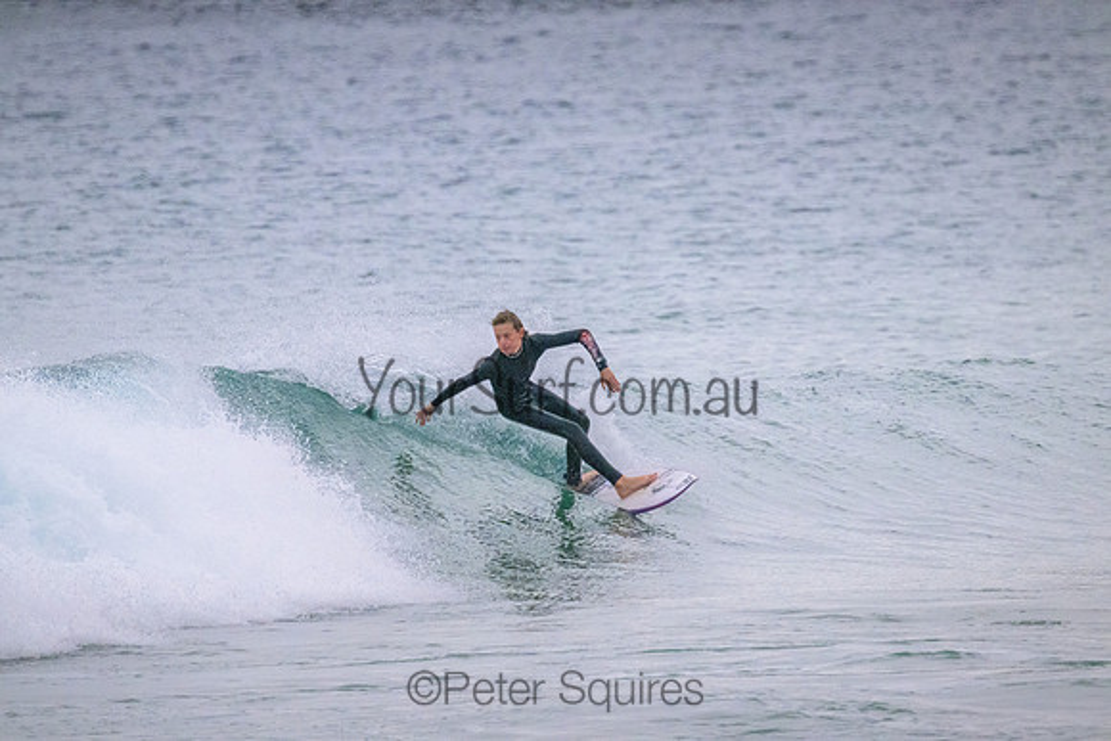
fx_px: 24694
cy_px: 370
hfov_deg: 2.6
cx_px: 556
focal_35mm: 800
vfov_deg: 1.7
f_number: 11
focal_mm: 800
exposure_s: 1/1600
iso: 12800
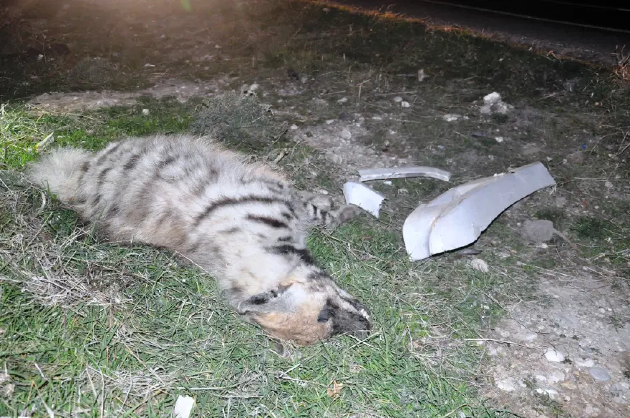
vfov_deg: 39.9
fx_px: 577
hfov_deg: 57.3
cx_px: 315
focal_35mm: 33
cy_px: 209
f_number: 5
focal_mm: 22
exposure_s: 1/60
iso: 1600
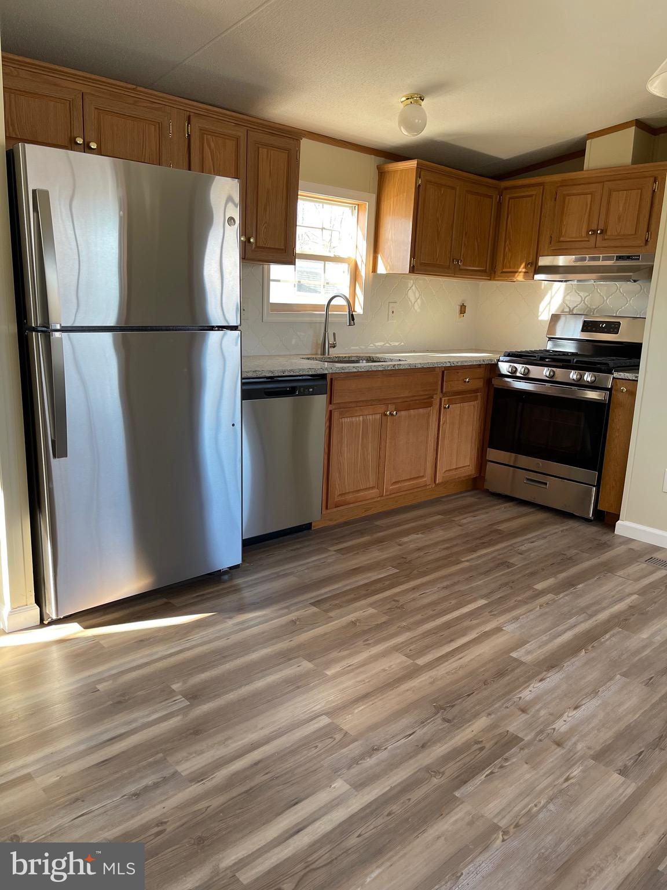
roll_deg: -2.1
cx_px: 334
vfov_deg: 69.4
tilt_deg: -12.8
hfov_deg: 54.9
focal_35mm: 25
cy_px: 445
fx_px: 642
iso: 100
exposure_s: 1/121
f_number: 1.6
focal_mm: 5.1
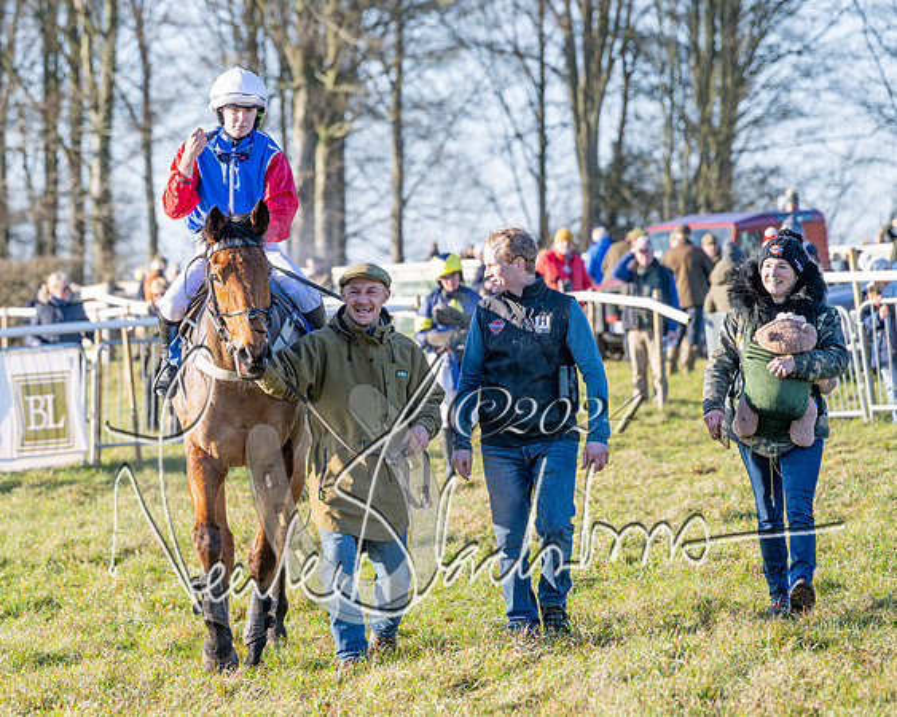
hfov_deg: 9.0
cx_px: 256
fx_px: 5666
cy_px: 282
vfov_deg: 7.2
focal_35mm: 214
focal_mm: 150
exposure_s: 1/1250
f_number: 4.5
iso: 400
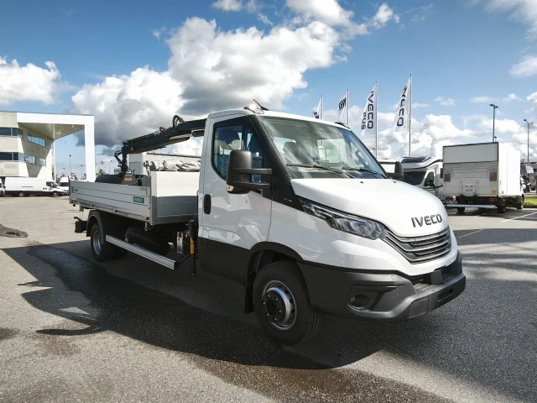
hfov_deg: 69.4
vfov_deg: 54.9
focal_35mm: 25
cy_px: 202
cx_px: 268
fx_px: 388
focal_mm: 1.91
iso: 50
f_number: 2.2
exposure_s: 1/307
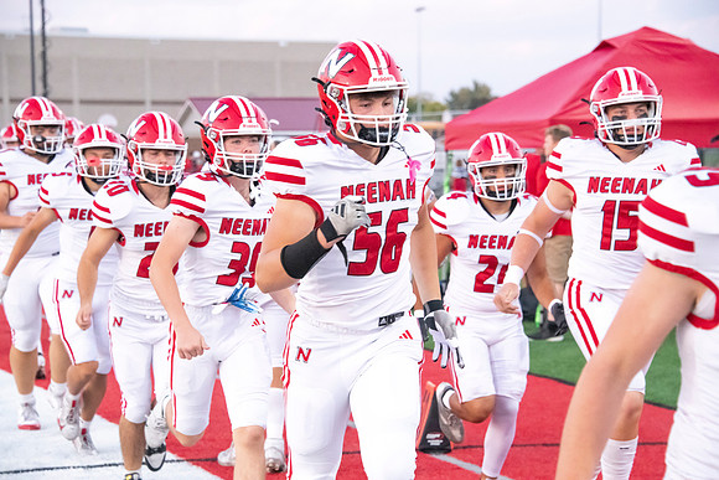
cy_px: 240
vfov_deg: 11.0
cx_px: 360
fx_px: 2497
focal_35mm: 125
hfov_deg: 16.4
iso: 10000
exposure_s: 1/800
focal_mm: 125
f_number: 7.1
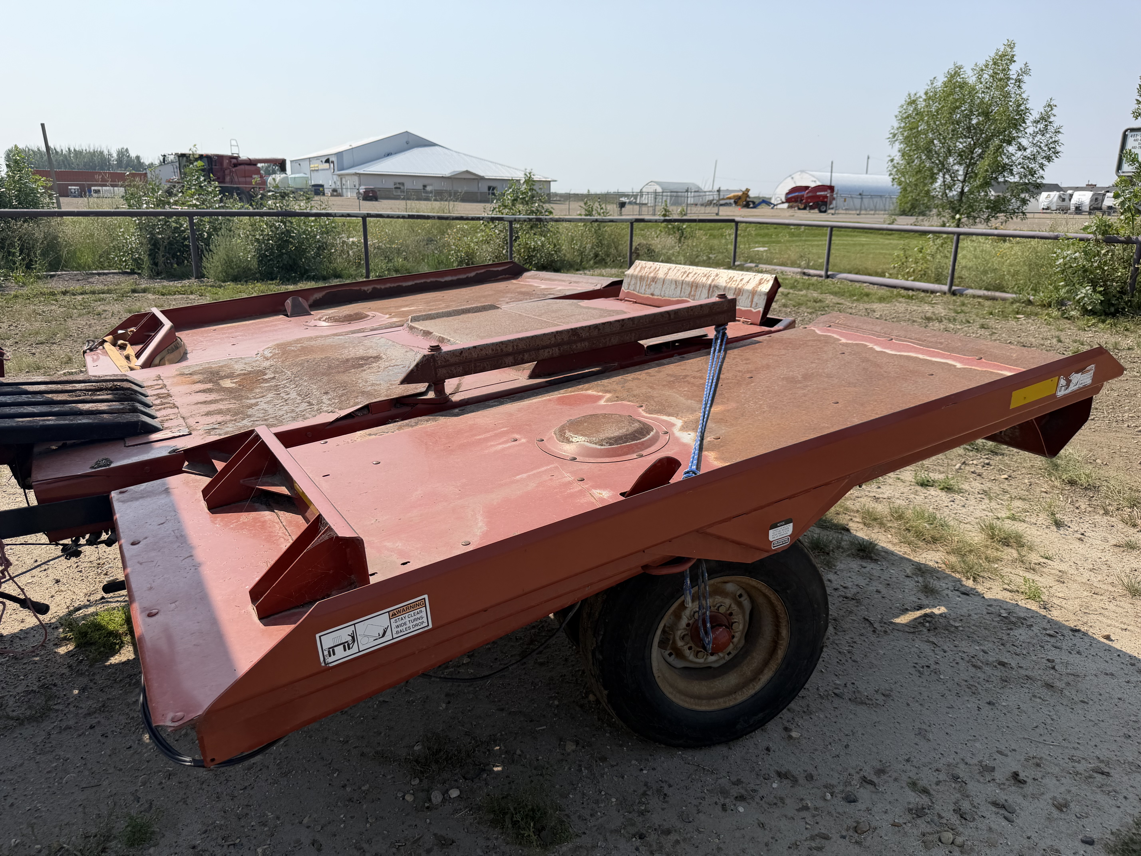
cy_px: 428
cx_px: 570
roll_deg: -1.5
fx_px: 791
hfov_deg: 71.6
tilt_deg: -16.0
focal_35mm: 24
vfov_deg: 56.8
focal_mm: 6.76
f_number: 1.78
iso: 80
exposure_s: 1/4975
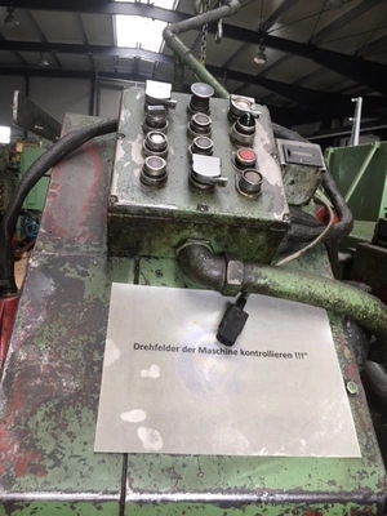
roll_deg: -5.6
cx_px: 194
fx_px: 432
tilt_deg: -11.0
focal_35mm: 29
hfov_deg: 48.2
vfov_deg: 61.7
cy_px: 258
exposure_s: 1/33
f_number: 2.2
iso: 50
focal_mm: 4.15
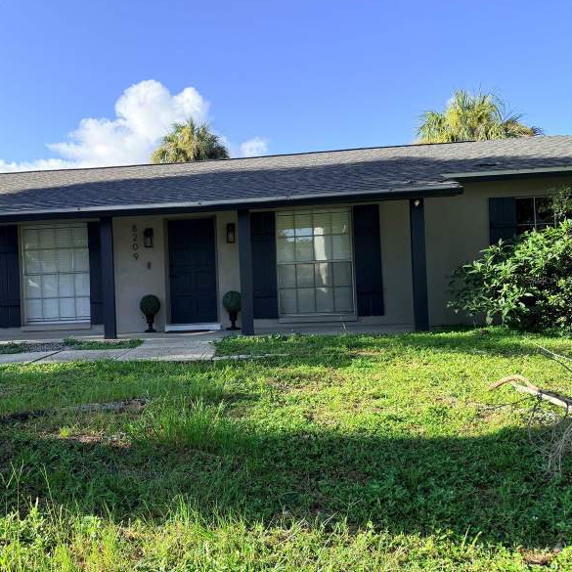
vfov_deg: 55.6
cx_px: 184
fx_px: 542
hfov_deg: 54.3
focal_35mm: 29
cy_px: 280
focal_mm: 6.76
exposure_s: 1/2110
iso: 100
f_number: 1.78
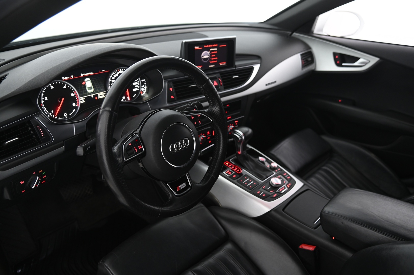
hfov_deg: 60.3
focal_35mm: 31
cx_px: 207
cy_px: 138
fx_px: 356
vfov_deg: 42.3
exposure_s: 1/13
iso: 1000
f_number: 4
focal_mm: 31
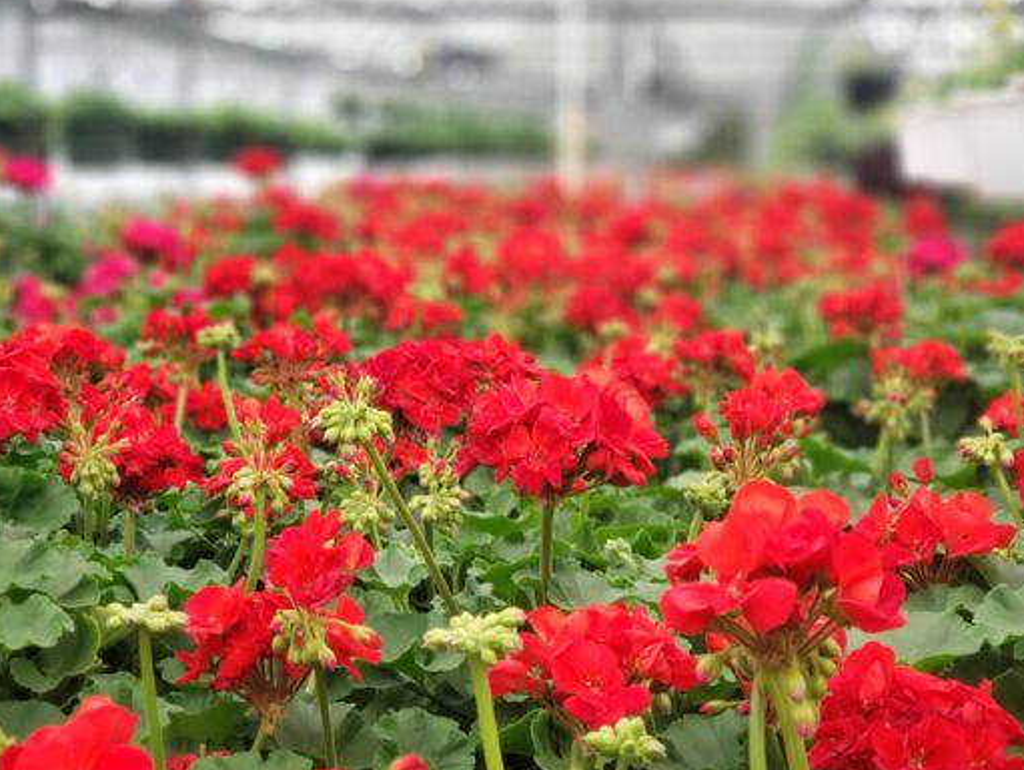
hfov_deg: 31.6
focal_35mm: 61
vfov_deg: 24.0
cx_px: 549
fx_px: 1806
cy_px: 423
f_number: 2.4
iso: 50
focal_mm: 6
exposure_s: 1/120
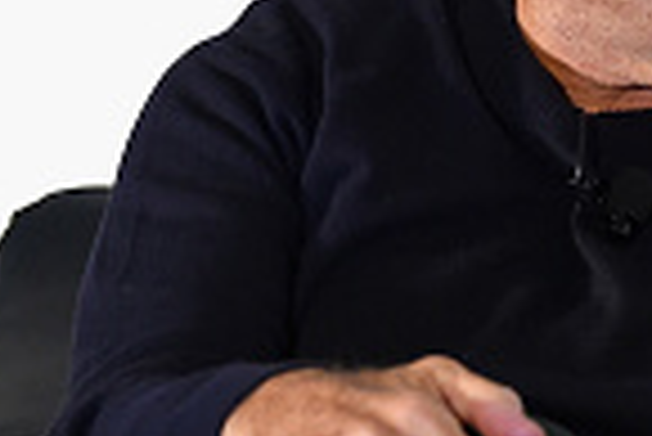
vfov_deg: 2.7
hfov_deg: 4.0
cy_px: 263
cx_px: 400
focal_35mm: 511
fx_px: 9264
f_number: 3.5
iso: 2500
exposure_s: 1/250
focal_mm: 125
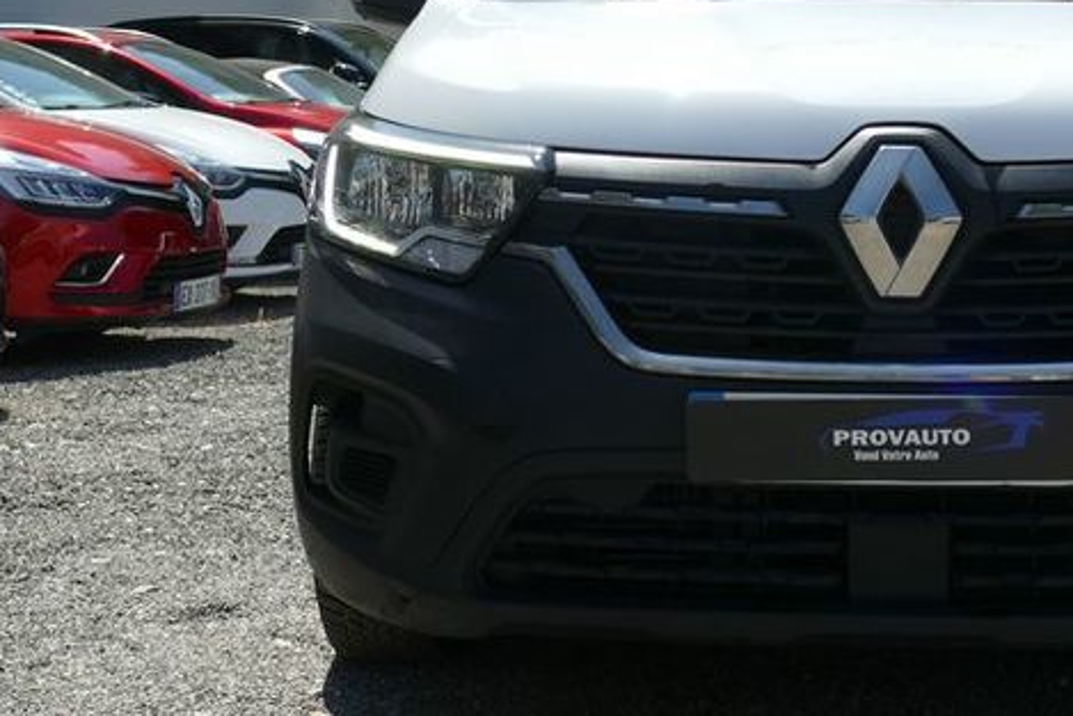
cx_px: 796
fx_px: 2415
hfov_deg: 24.8
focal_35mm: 81
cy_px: 127
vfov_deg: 16.7
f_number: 3.2
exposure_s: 1/2000
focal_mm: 13.7
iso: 125
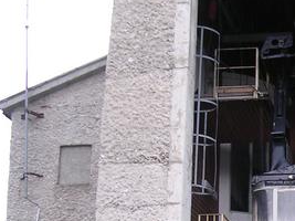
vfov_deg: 15.8
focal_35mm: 91
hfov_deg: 20.3
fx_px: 775
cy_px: 234
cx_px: 346
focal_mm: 5.8
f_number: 2.8
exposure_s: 1/50.2
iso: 100
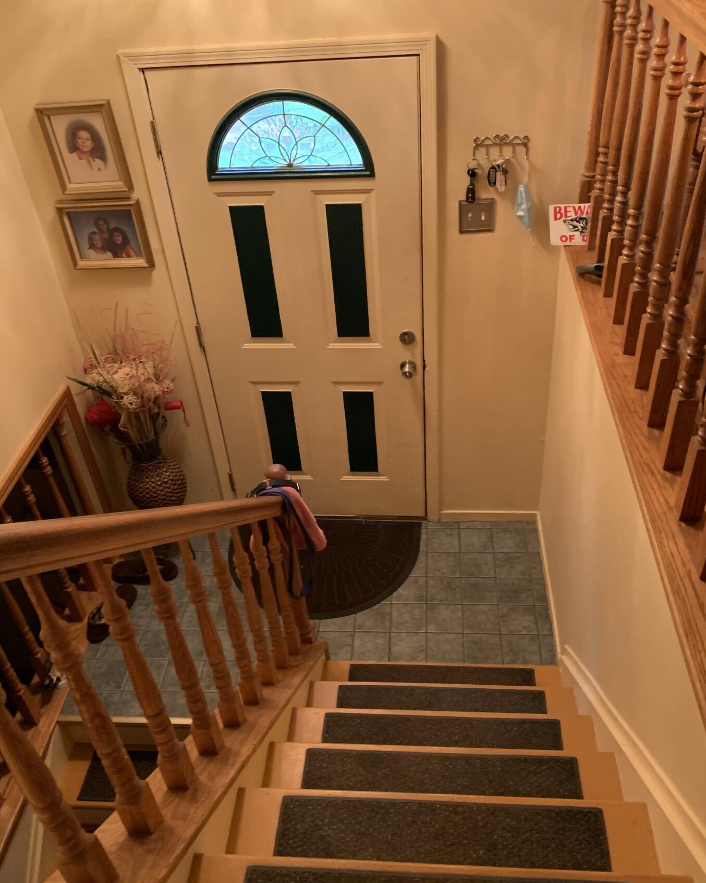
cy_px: 457
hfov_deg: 48.5
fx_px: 783
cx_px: 366
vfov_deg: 58.8
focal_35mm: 30
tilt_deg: -37.7
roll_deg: +5.8
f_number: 1.8
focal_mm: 4.25
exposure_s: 1/30
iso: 400
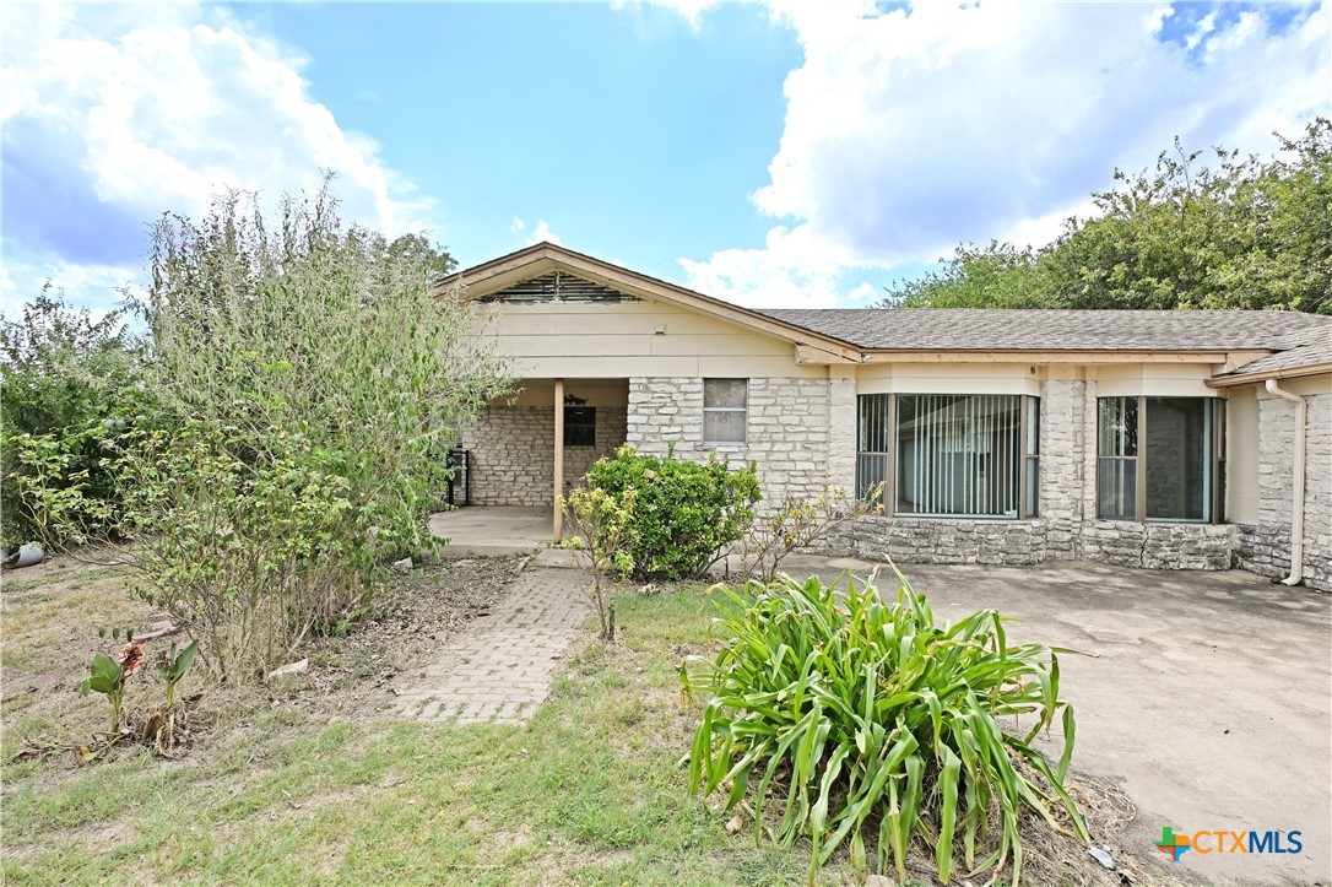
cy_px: 444
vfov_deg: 67.3
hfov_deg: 90.0
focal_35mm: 18
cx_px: 666
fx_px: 666
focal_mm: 12
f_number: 7.1
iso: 64
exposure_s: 1/200
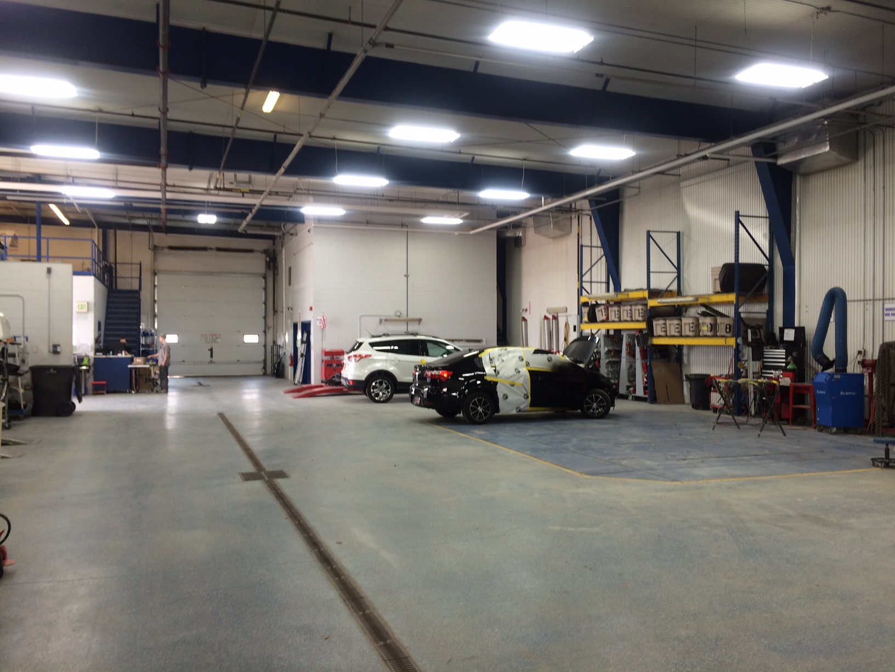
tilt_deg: +3.3
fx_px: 750
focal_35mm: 29
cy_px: 336
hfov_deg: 61.7
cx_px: 448
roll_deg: +1.8
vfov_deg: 48.2
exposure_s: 1/30
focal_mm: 4.15
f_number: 2.2
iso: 32
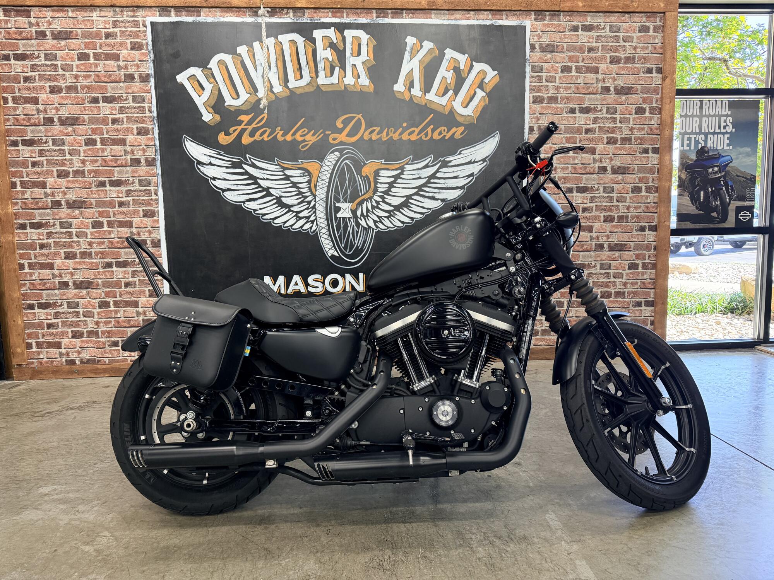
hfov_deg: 71.6
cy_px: 290
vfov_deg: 56.8
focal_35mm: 24
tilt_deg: -6.4
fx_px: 537
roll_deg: +1.3
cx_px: 387
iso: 320
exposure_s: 1/120
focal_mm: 6.76
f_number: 1.78
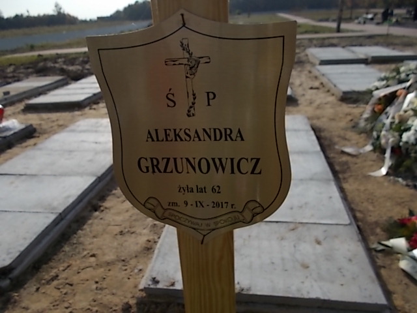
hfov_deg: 67.3
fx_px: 313
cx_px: 208
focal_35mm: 26
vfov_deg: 53.1
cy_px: 156
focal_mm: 4.6
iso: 80
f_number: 8
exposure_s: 1/320
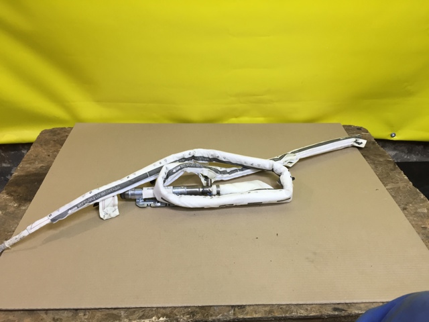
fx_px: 359
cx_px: 214
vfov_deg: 48.2
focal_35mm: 29
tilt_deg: -31.3
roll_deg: -2.5
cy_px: 161
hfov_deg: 61.7
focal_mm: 4.15
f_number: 2.2
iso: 32
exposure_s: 1/33
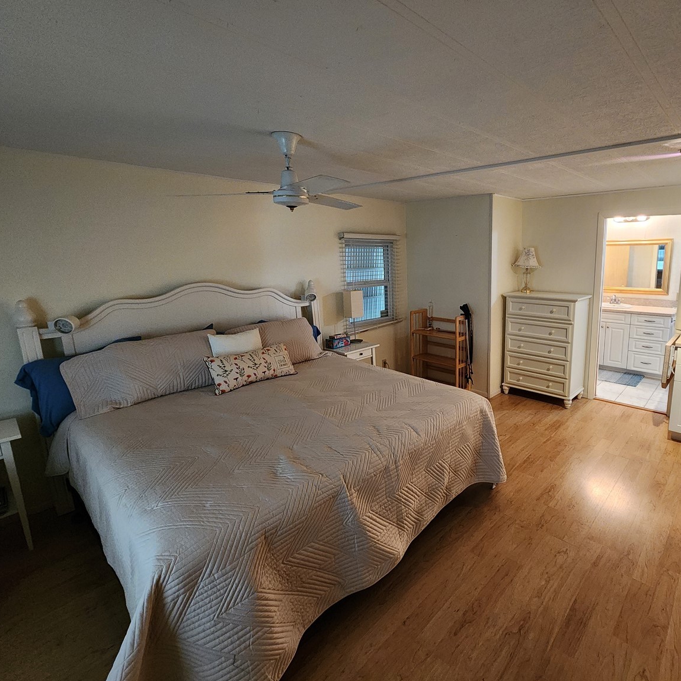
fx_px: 356
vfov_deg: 87.4
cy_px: 327
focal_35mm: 16
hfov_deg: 85.1
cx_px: 440
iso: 320
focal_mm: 2.2
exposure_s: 1/30
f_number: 2.2
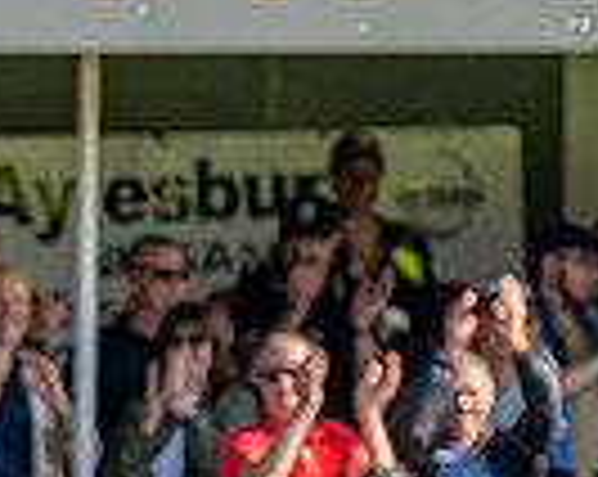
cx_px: 930
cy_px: 591
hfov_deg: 1.4
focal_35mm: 1403
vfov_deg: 1.1
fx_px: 24795
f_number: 4
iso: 400
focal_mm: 175
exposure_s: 1/2500
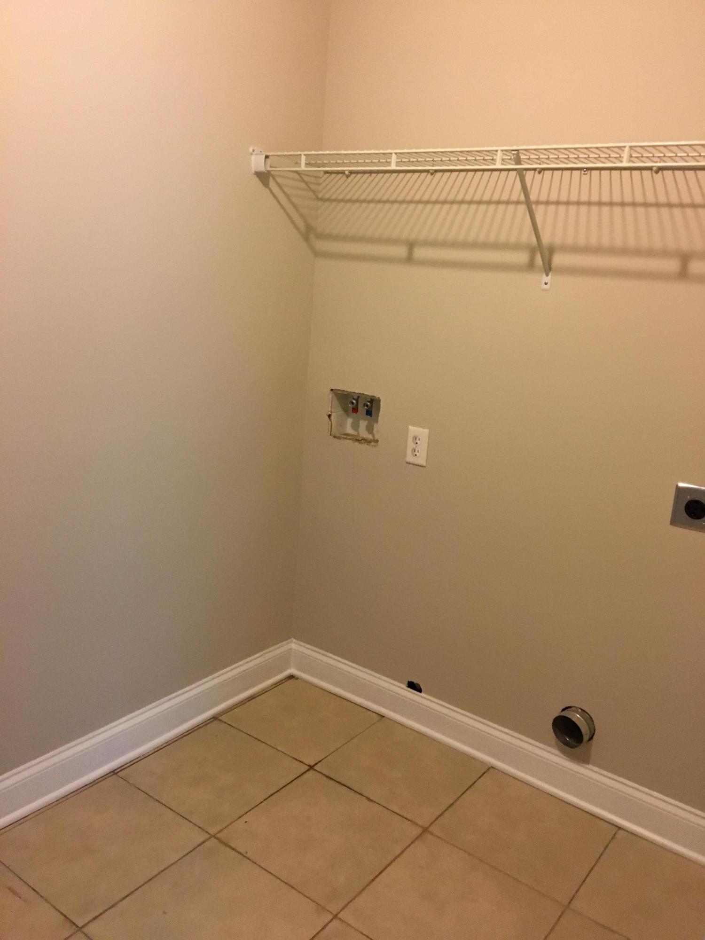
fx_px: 787
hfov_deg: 48.2
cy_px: 470
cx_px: 352
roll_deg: -3.0
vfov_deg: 61.7
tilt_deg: -14.8
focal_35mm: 29
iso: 200
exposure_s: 1/20
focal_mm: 4.15
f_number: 2.2
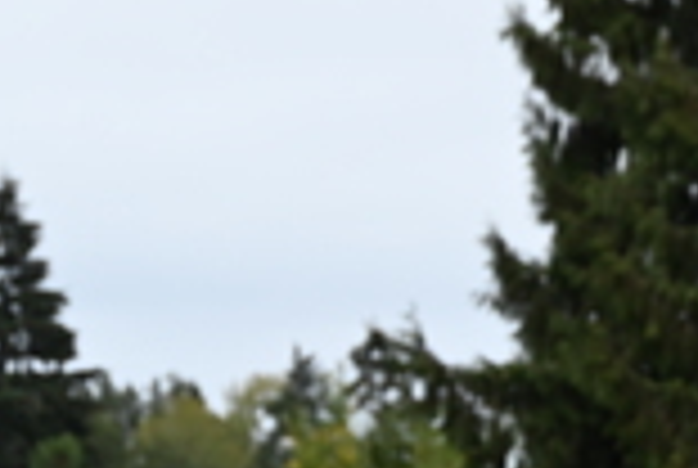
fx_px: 6255
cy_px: 731
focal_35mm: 322
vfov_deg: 4.3
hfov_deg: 6.3
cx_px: 1054
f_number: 6.3
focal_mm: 91
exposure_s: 1/160
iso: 400
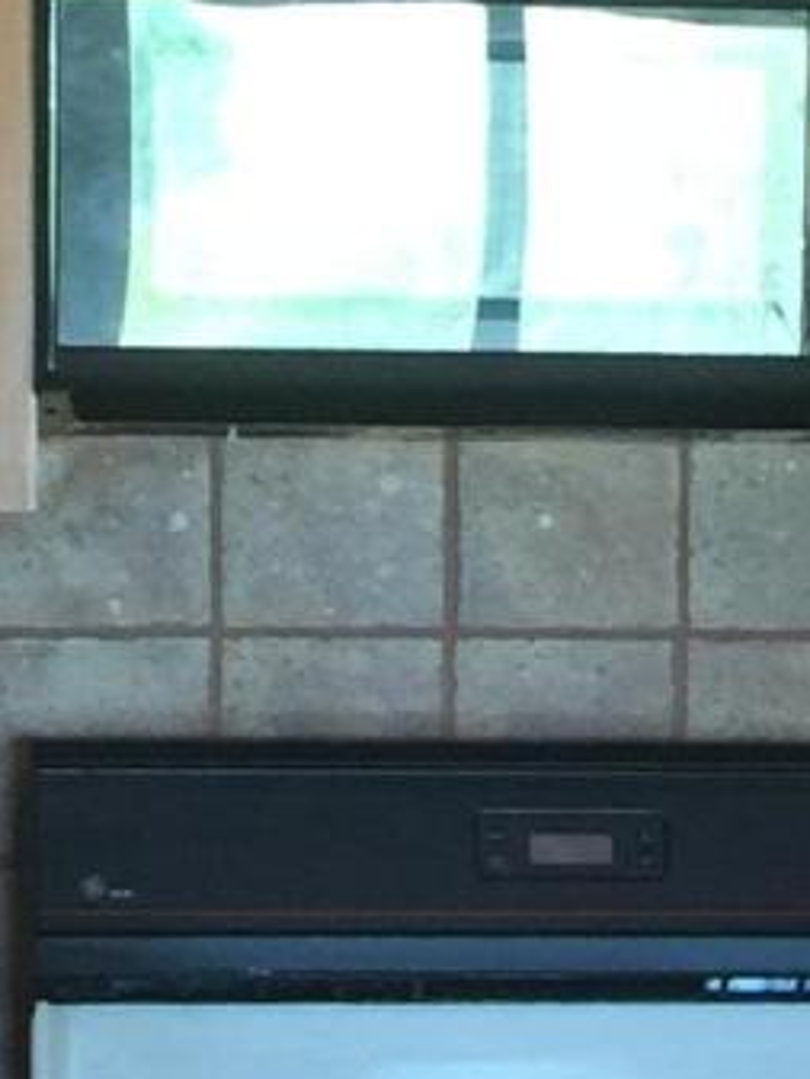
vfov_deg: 11.4
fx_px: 5363
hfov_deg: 8.6
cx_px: 503
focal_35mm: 172
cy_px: 967
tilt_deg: -6.3
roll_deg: -0.5
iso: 40
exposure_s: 1/15
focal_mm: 4.15
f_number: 2.2
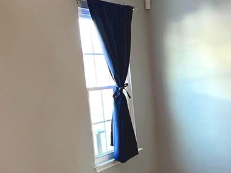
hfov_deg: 26.3
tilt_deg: -12.3
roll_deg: +3.0
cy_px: 174
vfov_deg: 20.3
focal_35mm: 70
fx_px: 467
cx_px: 231
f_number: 1.6
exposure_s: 1/60
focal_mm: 5.1
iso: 160
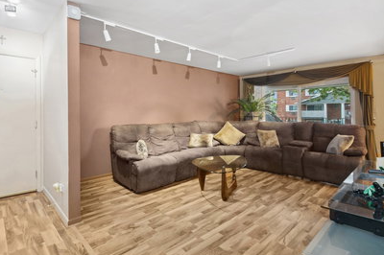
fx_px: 192
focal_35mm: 18
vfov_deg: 67.2
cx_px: 176
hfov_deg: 89.8
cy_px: 119
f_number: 11
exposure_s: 2
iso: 100
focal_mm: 10
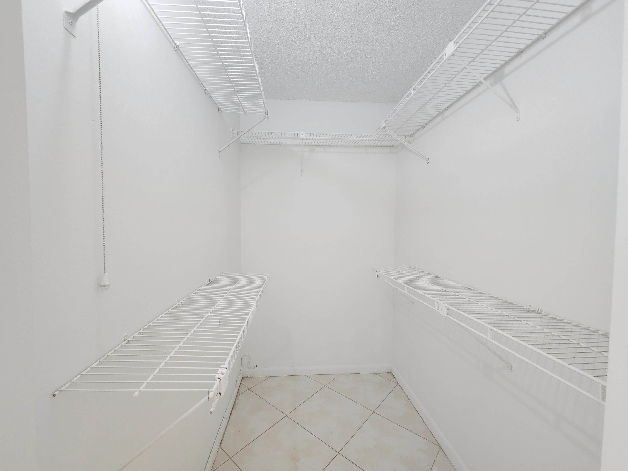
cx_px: 314
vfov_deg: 89.9
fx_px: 236
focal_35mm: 13
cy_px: 236
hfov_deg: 106.2
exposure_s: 1/60
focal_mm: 2.2
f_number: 2.2
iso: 160
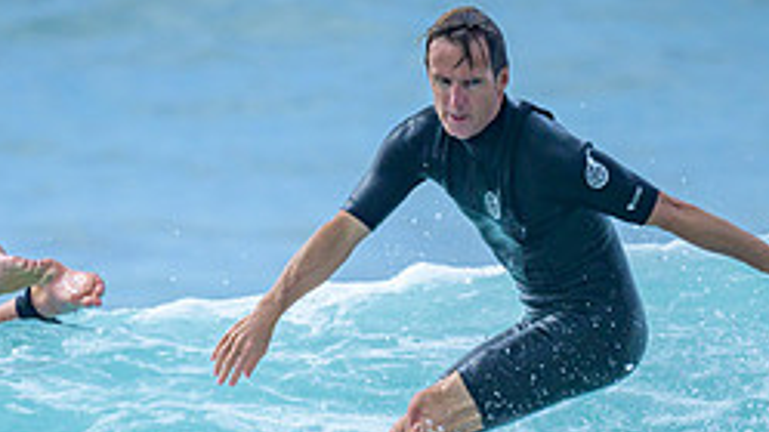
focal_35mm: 2324
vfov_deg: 0.5
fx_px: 47383
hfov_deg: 0.9
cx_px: 358
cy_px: 425
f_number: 6.3
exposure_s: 1/3200
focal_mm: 800
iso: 320
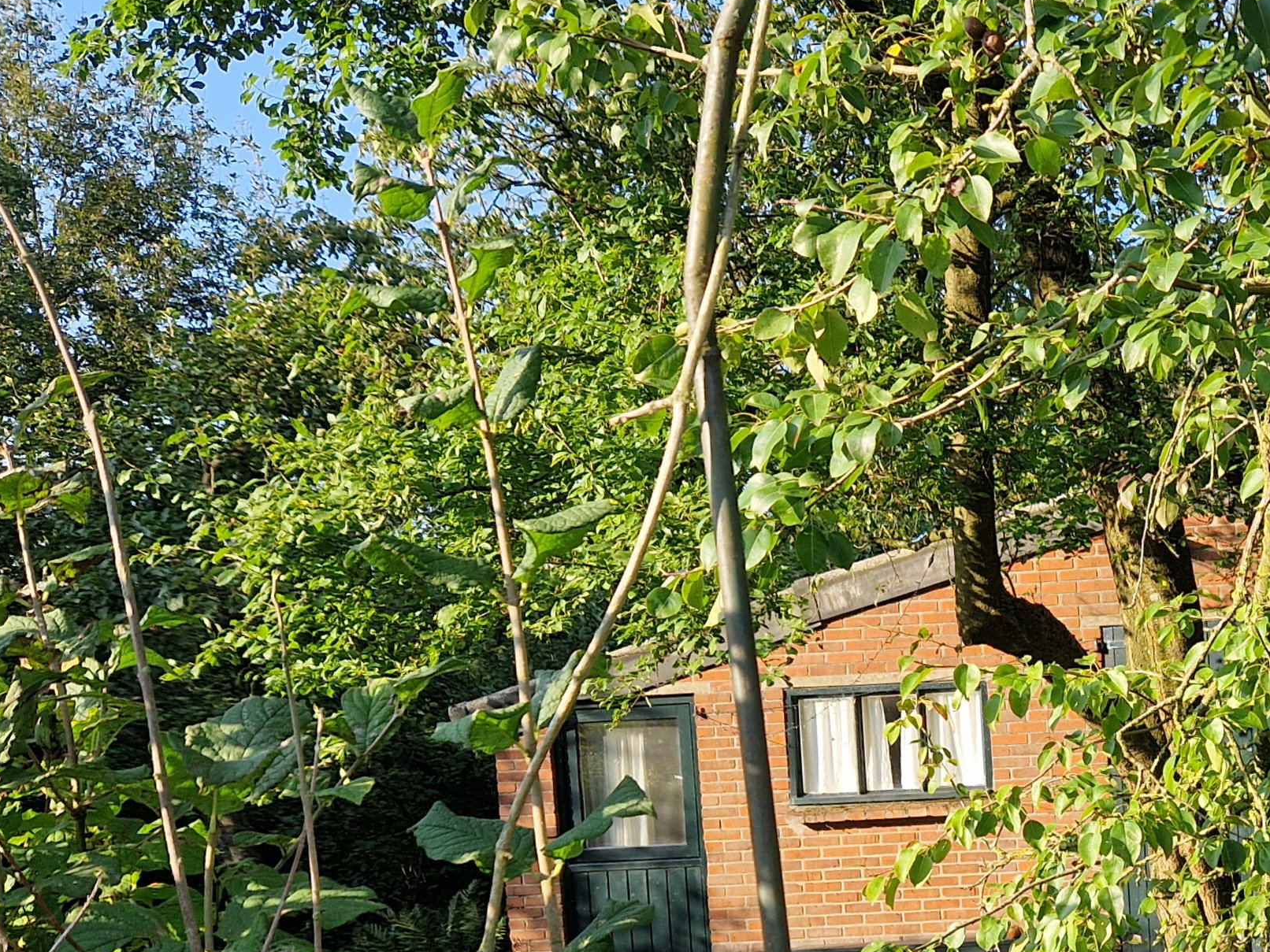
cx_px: 1322
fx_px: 1944
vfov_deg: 26.3
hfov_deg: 32.7
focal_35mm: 53
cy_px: 921
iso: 50
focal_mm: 5.4
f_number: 1.8
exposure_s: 1/476
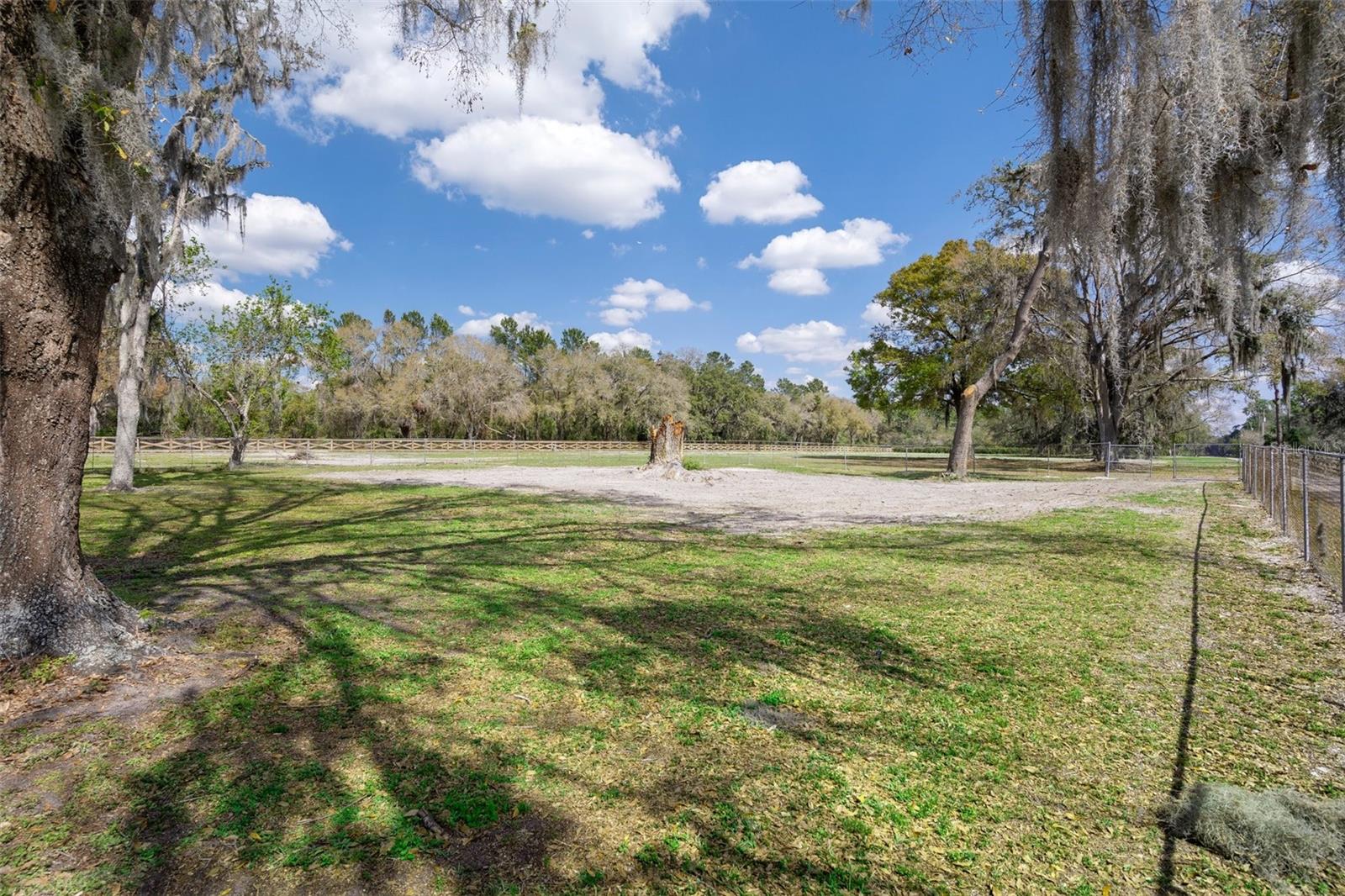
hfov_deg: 90.0
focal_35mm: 18
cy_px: 448
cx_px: 672
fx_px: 672
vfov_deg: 67.4
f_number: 8
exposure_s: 1/200
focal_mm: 18
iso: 320
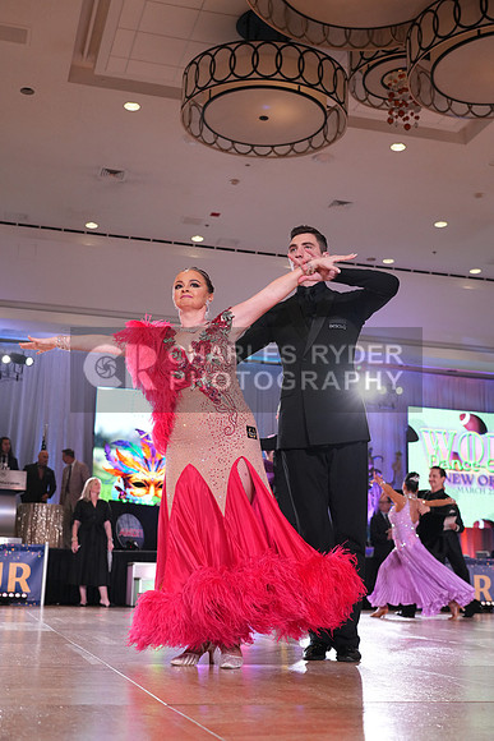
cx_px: 247
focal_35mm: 42
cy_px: 370
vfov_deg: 46.4
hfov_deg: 31.9
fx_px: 864
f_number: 4
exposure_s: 1/500
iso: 2500
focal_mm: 42
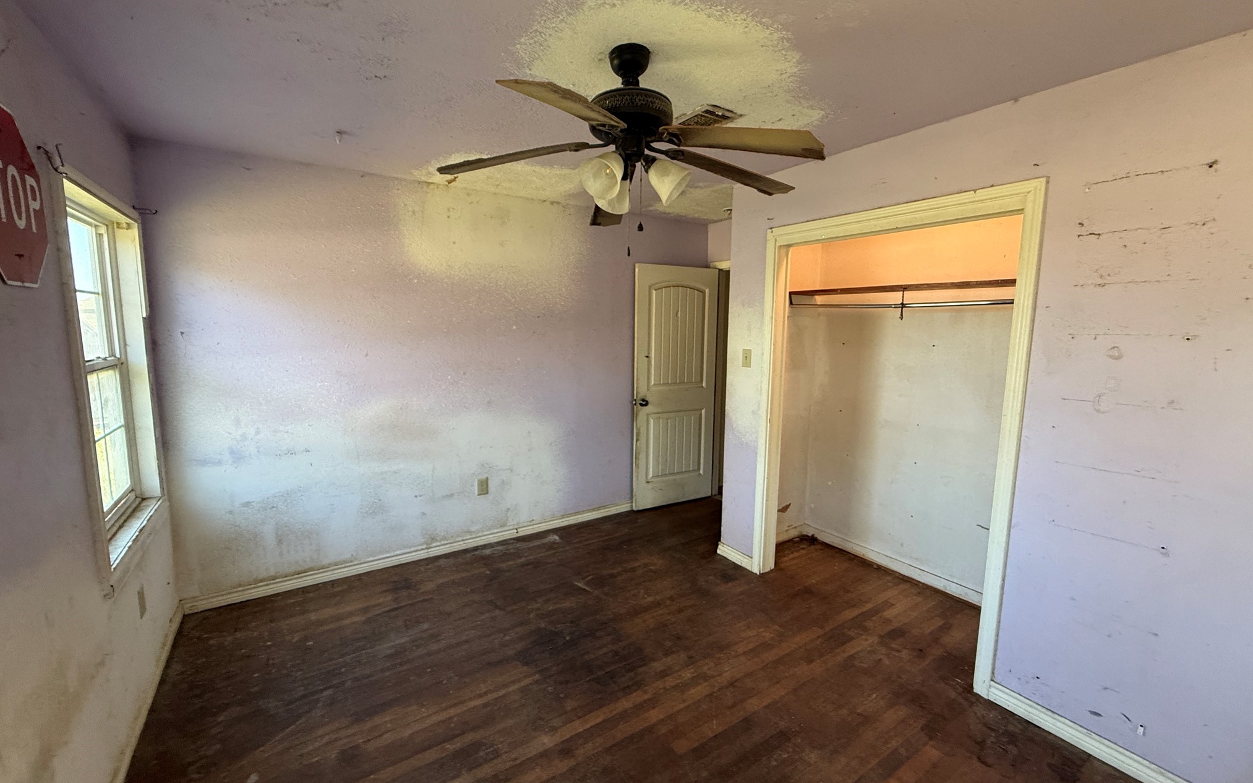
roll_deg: -0.6
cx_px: 621
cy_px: 387
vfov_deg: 74.8
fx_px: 512
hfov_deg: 101.5
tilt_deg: -5.9
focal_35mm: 15
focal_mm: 2.22
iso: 250
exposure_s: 1/99
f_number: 2.2
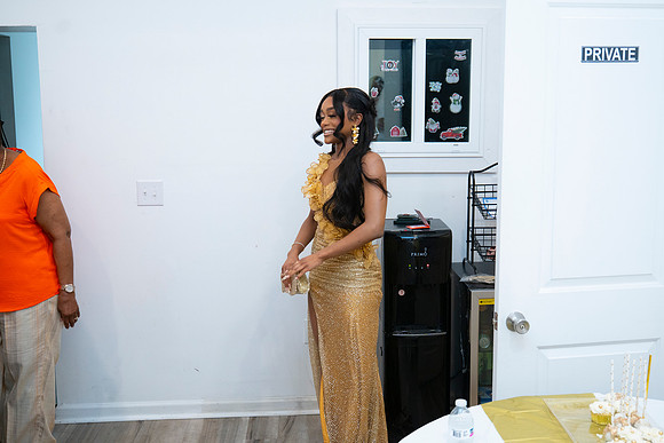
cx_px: 332
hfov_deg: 43.6
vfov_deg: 29.9
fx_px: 830
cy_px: 222
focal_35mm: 45
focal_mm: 43
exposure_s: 1/125
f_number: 4.9
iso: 800
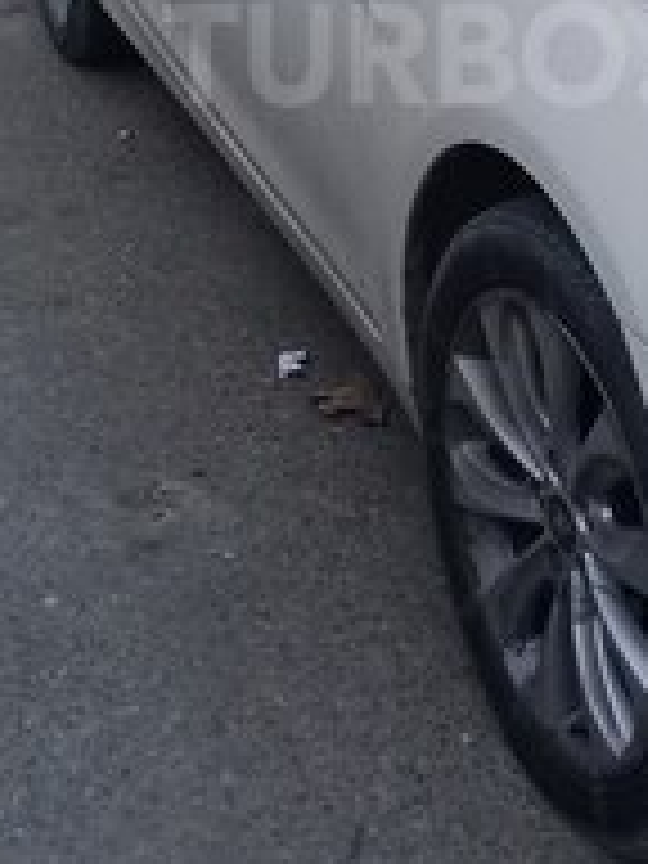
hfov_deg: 18.3
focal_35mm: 80
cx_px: 508
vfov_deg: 23.6
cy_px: 54
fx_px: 1997
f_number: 2.2
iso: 50
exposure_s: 1/266
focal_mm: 3.3
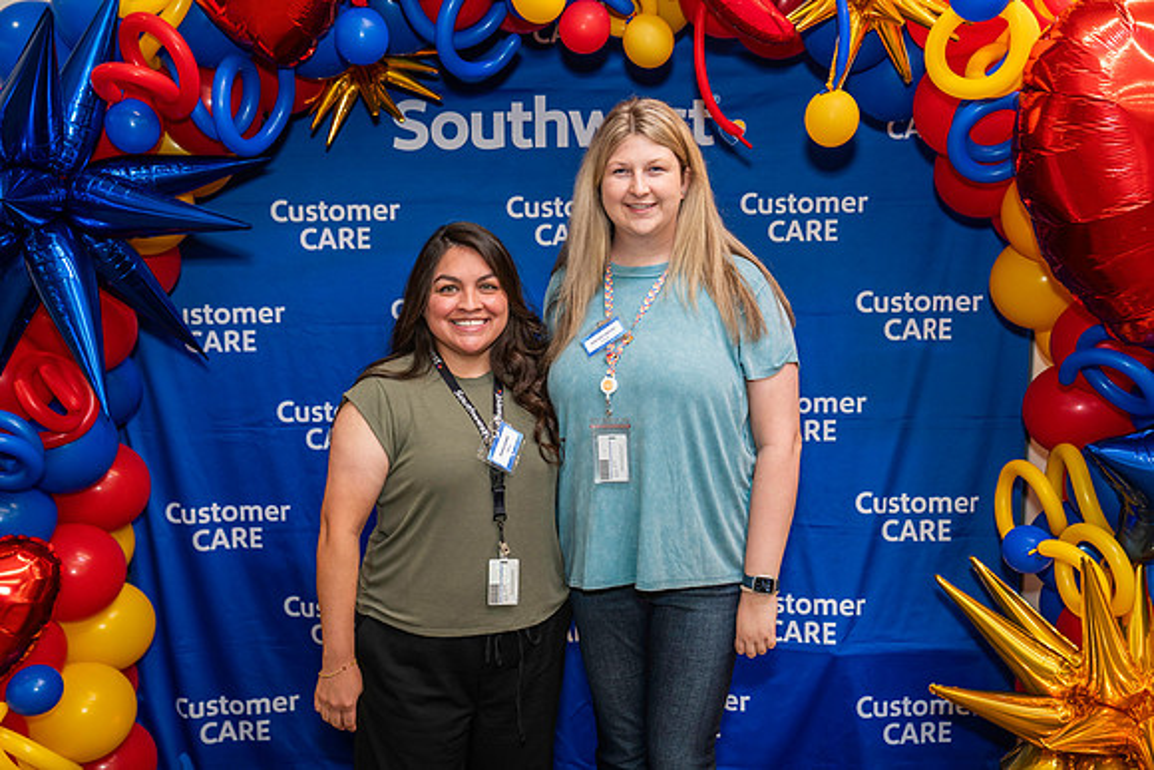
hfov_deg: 48.4
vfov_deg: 33.4
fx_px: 1282
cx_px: 577
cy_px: 385
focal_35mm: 40
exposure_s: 1/160
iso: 1250
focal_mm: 40
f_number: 4
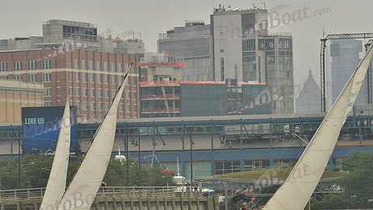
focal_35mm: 406
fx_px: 4016
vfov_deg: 3.0
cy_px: 148
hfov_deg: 5.3
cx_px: 177
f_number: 9
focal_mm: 310
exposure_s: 1/1250
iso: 400
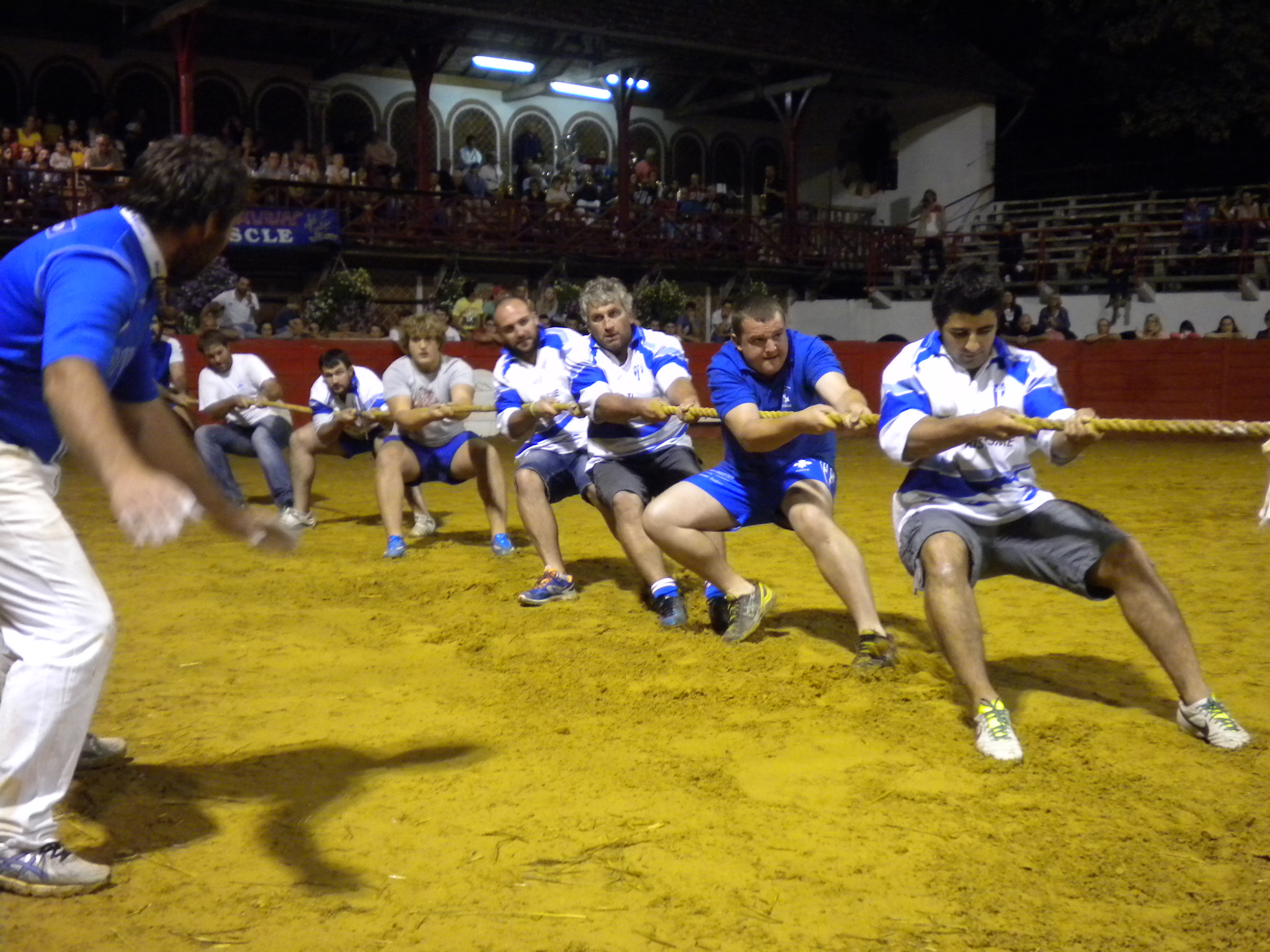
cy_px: 476
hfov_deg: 45.8
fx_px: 1504
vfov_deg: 35.1
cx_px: 635
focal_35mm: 41
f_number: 3.5
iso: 400
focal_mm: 7.4
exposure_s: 1/35.1
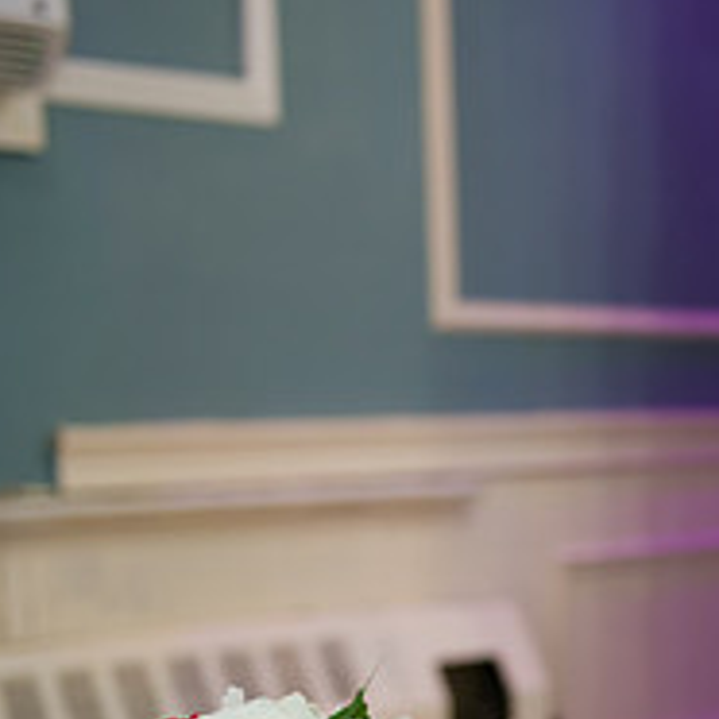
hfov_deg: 17.2
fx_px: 2185
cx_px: 1017
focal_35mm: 93
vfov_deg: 18.4
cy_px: 640
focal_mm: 35
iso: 400
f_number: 3.2
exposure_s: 1/125
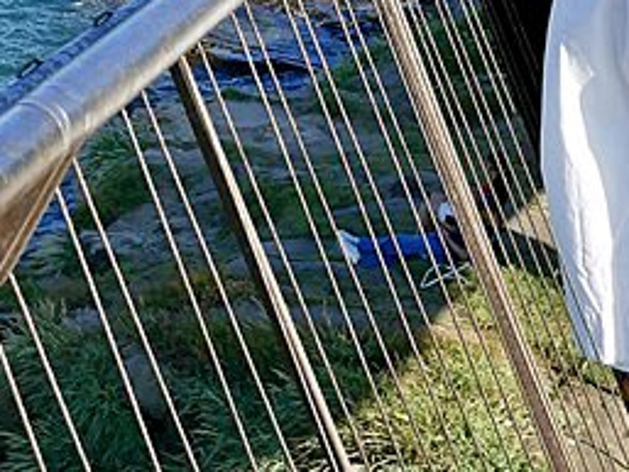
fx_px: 1982
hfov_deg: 17.9
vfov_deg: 12.2
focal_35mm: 109
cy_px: -444
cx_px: 149
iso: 200
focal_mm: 14
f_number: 4.5
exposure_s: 1/1300
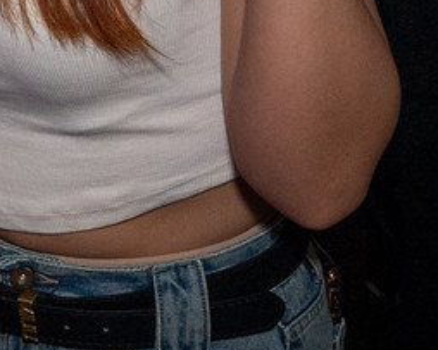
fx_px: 2527
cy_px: -359
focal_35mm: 195
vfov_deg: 7.6
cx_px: -387
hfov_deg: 9.4
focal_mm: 24
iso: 1250
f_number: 3.2
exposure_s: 1/125
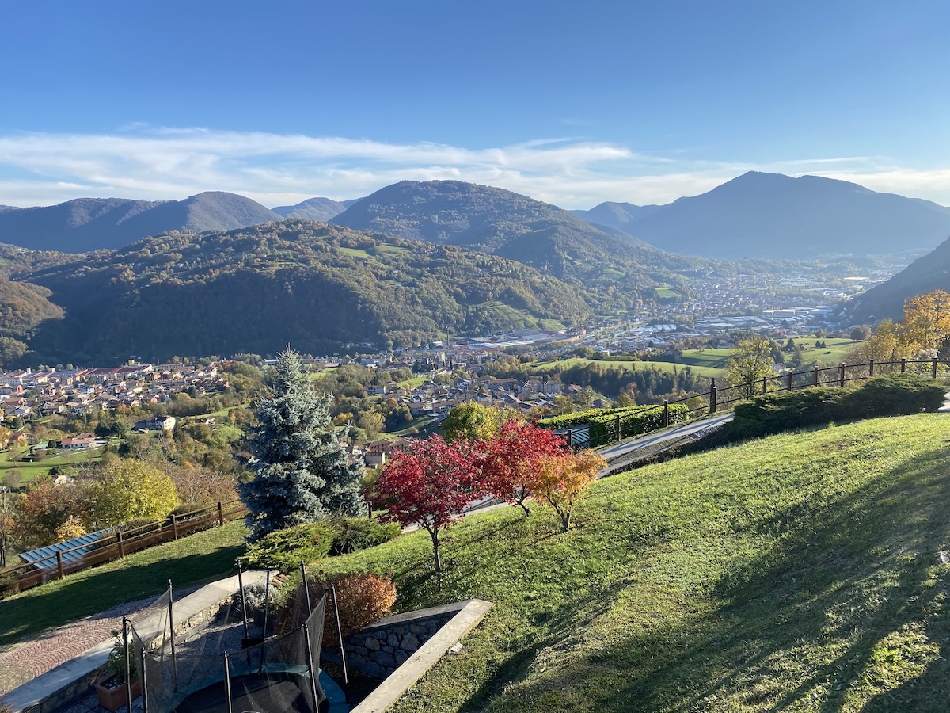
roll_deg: +1.2
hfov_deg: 67.3
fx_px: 714
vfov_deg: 53.1
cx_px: 475
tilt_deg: -10.2
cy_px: 356
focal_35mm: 26
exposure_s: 1/1866
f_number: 1.8
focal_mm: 4.25
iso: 32
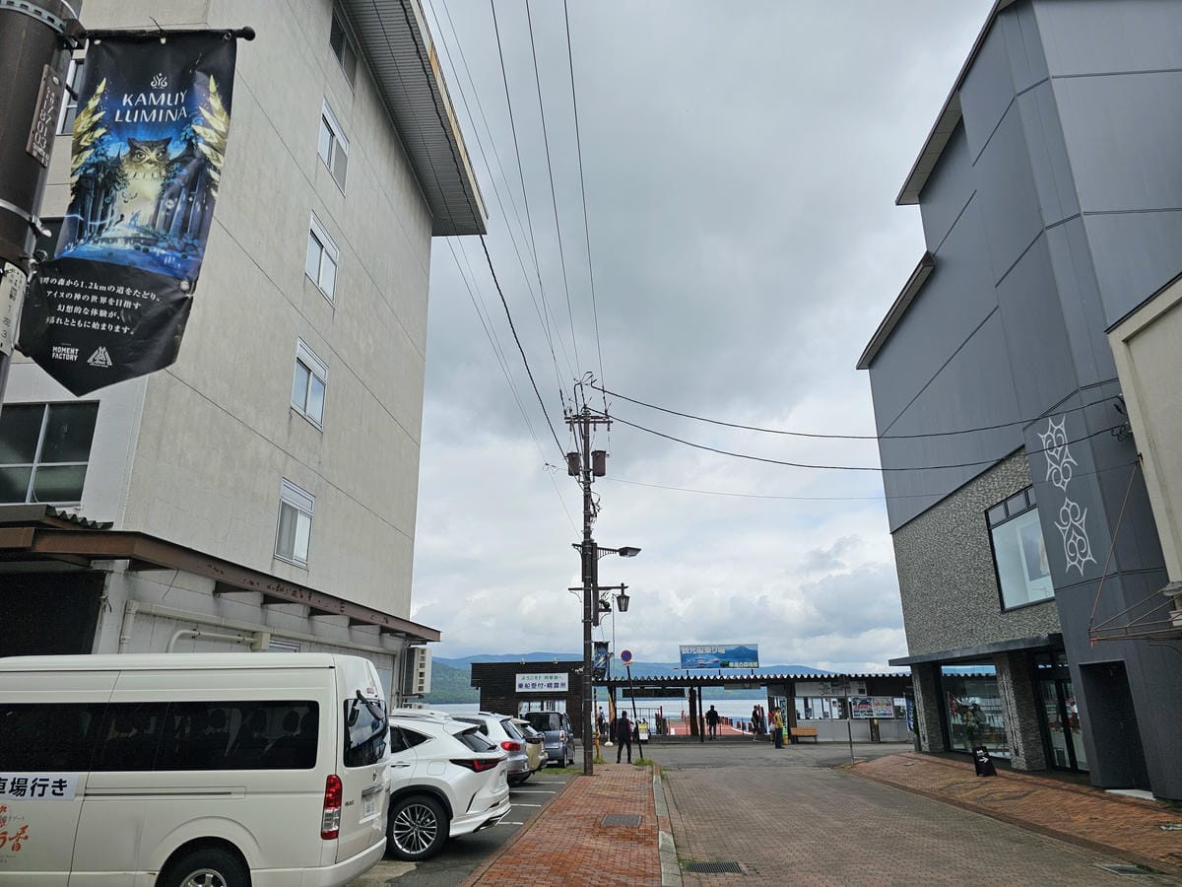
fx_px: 785
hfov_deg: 73.9
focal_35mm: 23
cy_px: 444
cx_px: 591
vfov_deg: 58.9
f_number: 1.7
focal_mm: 6.3
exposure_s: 1/1202
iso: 10
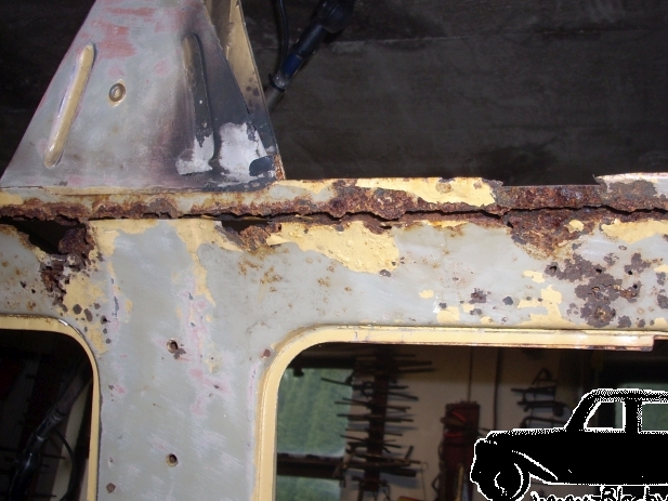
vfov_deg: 32.2
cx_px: 371
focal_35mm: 45
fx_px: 869
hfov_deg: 42.0
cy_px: 218
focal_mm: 6.2
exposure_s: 1/60
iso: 64
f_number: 2.8
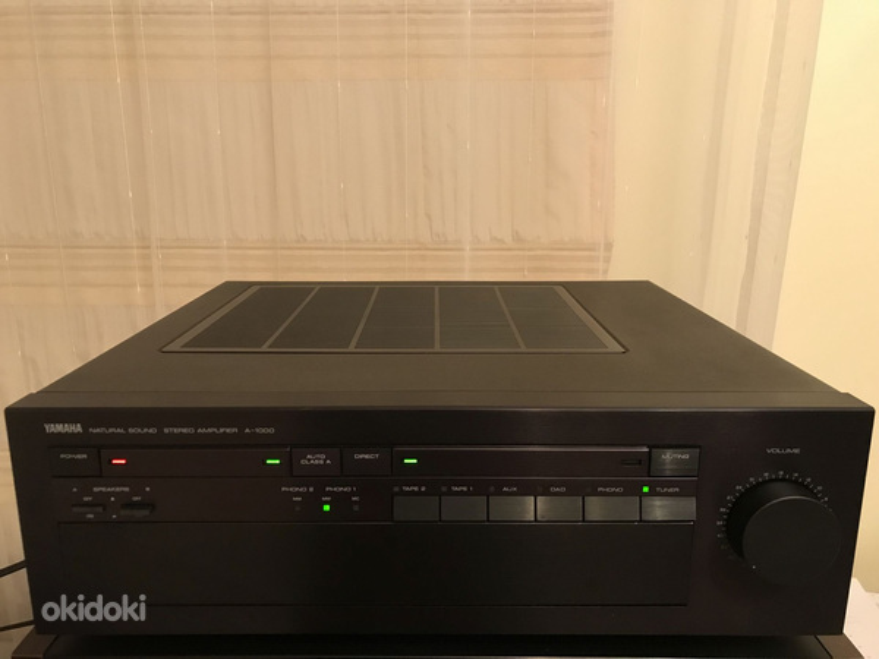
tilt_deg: -13.2
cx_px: 440
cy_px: 330
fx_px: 711
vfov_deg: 49.7
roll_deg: -0.7
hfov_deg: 63.4
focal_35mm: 28
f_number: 1.8
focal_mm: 3.99
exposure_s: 1/9
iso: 100
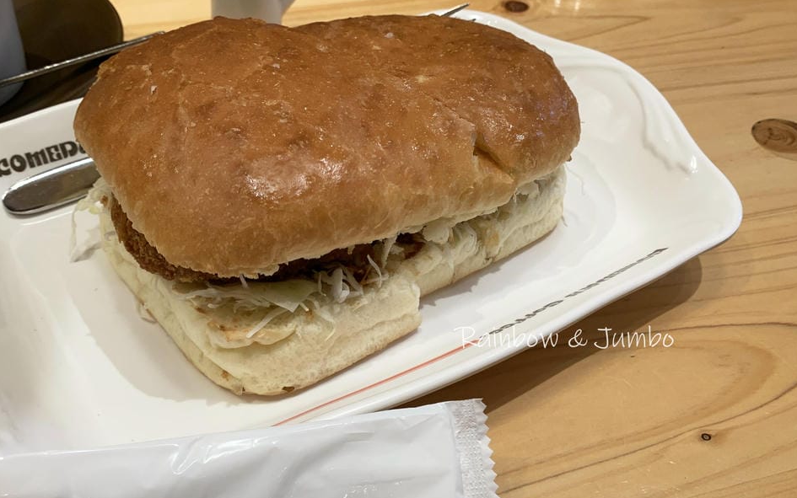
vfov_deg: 35.9
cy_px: 337
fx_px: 760
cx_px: 341
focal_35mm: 35
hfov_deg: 55.1
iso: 100
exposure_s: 1/120
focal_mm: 4.25
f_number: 1.8
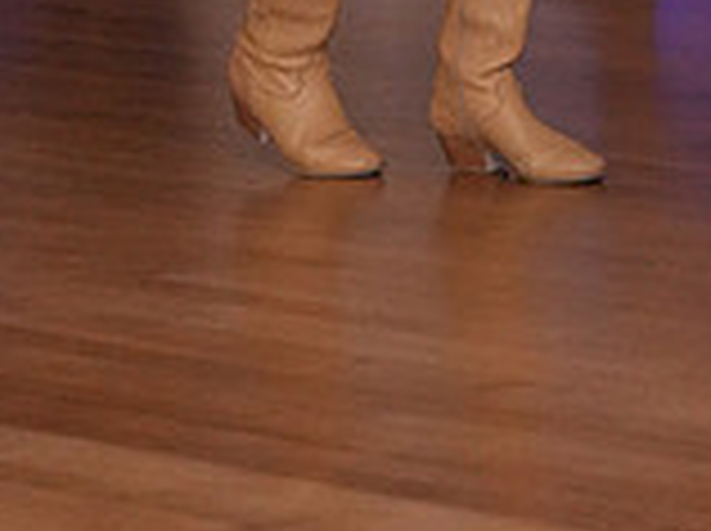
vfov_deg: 4.6
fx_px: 6522
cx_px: 650
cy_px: -666
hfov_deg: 6.2
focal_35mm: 318
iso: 5000
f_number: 5.6
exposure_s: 1/250
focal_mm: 90
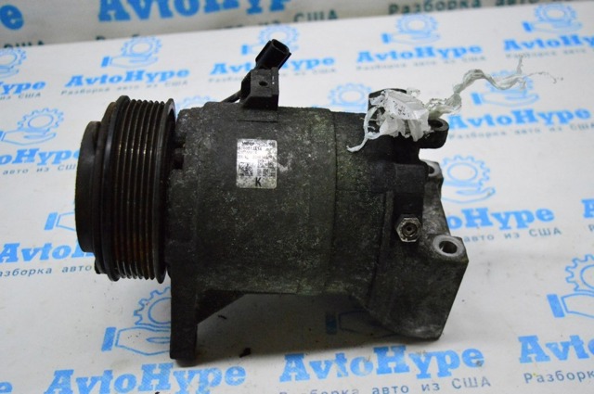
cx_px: 297
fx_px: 717
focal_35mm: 44
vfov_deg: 30.8
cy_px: 197
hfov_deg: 45.0
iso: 6400
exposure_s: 1/800
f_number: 4.2
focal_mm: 29
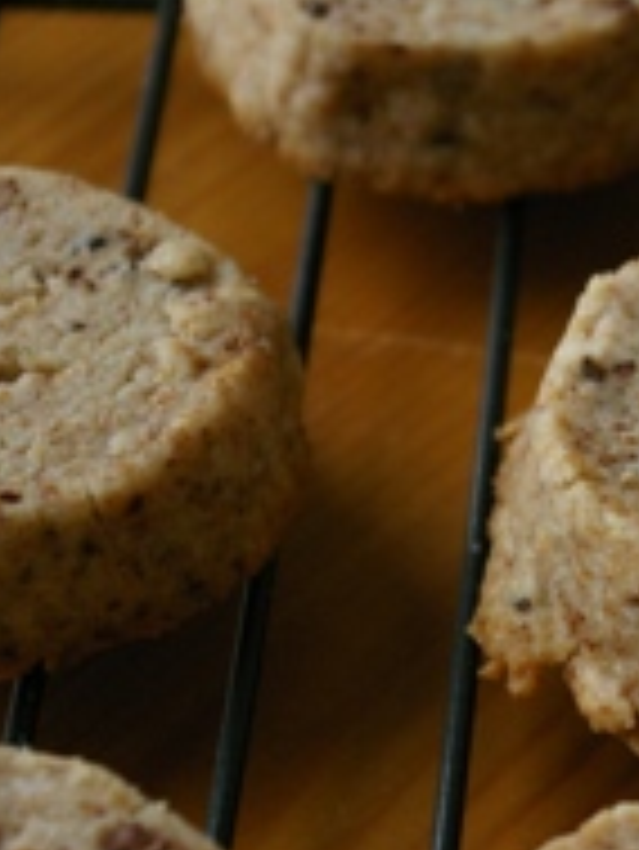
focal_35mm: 168
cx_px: 756
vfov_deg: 11.8
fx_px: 4131
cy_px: 495
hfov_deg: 8.7
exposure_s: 1/90
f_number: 6.7
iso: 800
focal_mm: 55
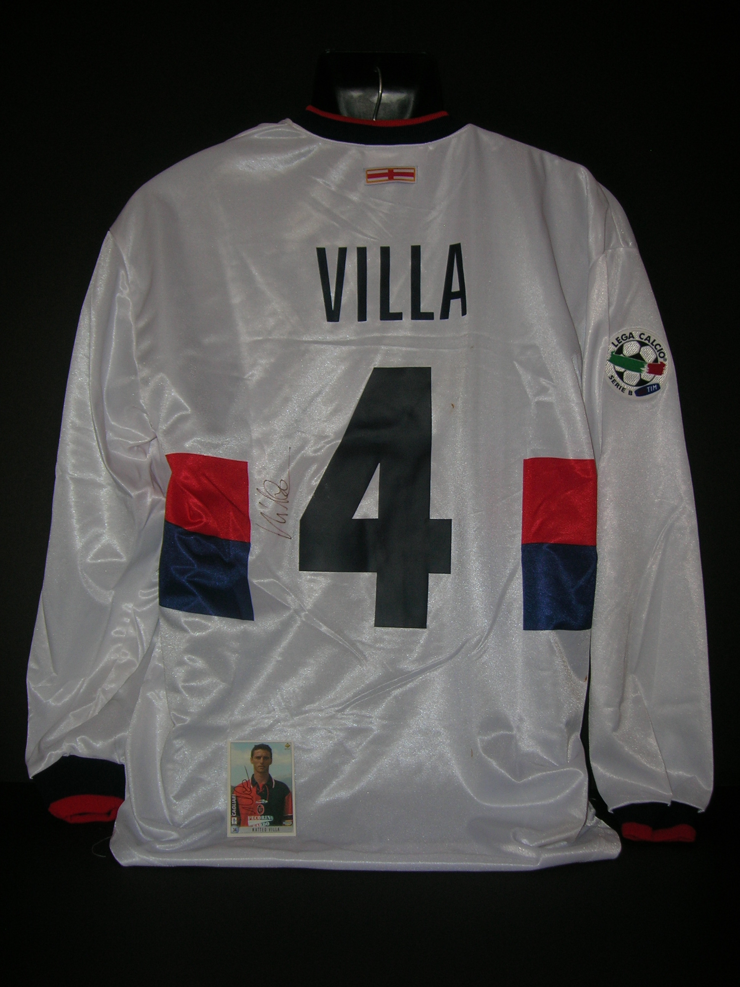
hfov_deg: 40.7
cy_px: 494
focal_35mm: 35
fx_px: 998
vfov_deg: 52.6
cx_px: 370
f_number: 2.9
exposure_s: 1/60.1
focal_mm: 5.8
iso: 50
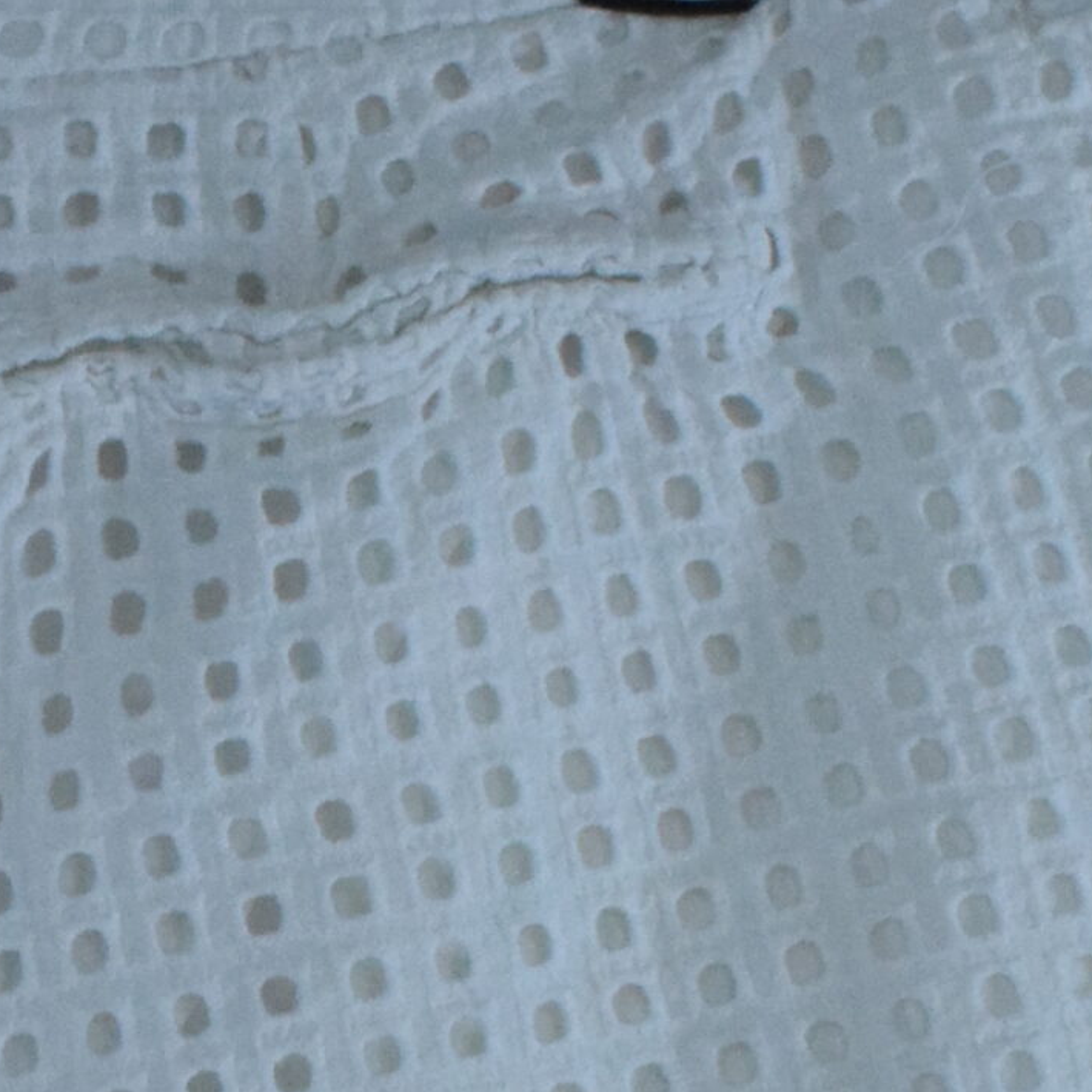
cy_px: 1012
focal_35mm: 216
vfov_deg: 8.1
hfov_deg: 8.0
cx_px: -377
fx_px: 7709
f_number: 29
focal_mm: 30
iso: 3200
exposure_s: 1/160
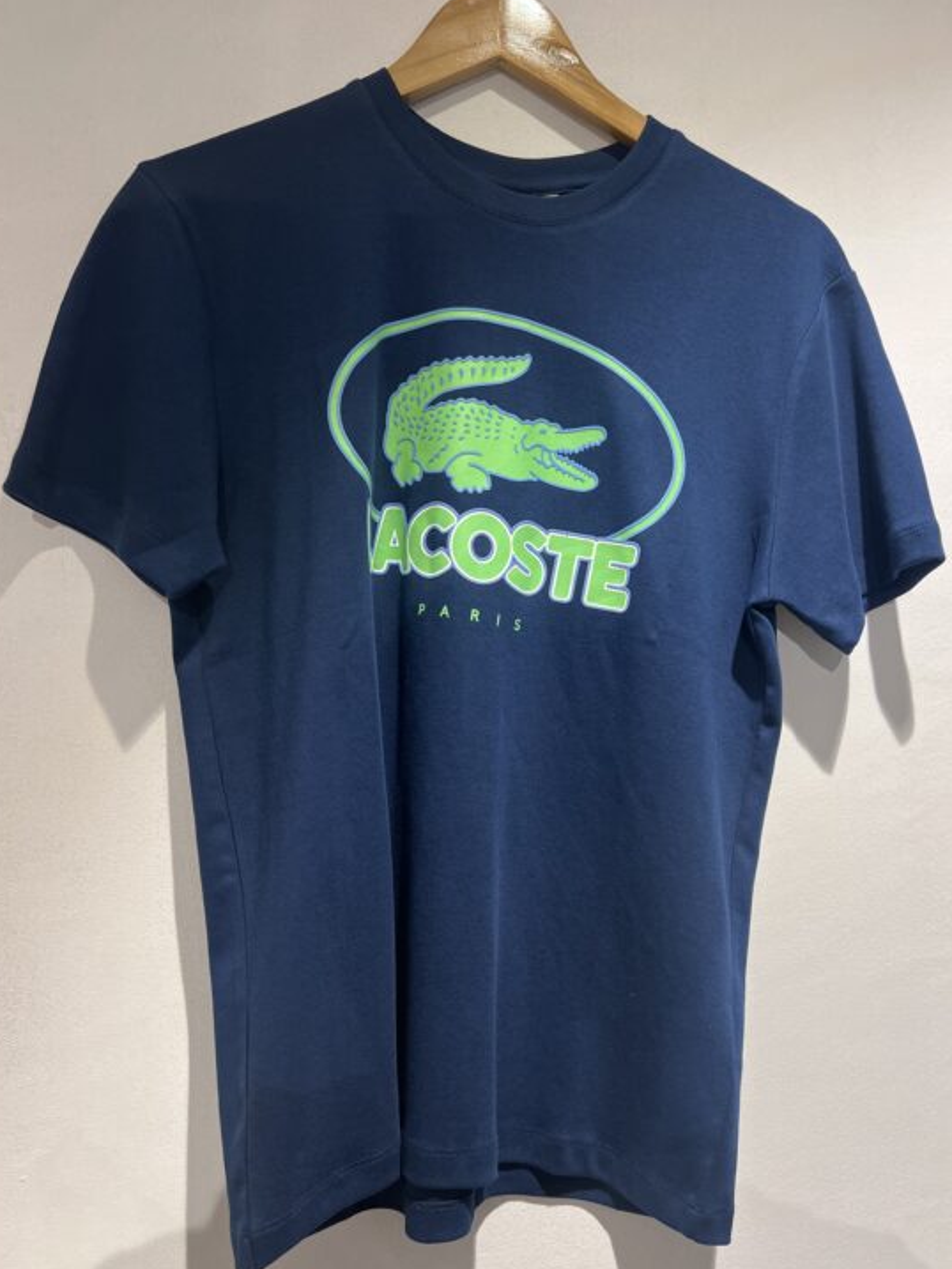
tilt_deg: -0.4
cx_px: 506
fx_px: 1063
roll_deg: -1.1
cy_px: 680
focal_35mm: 29
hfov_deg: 48.2
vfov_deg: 61.6
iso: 100
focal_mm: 5.7
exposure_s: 1/100
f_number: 1.5
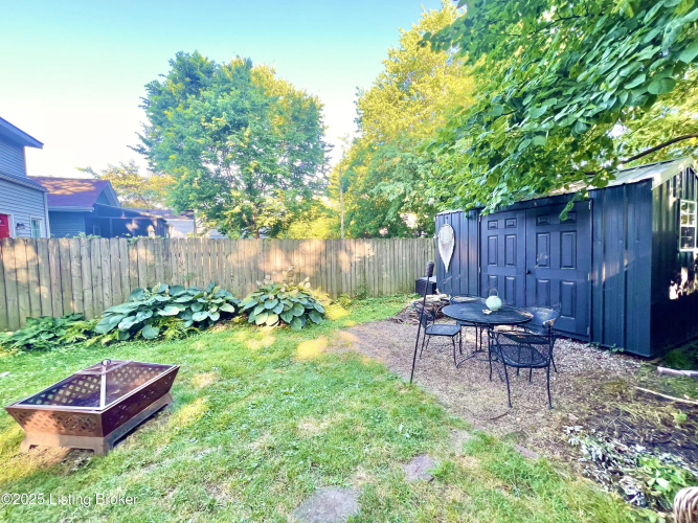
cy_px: 262
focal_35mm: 13
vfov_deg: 89.9
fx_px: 262
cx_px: 349
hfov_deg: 106.2
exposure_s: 1/99
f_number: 1.8
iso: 80
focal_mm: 1.57
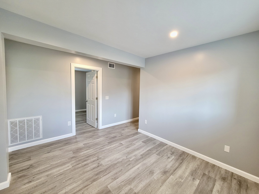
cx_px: 130
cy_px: 97
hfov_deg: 106.2
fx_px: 97
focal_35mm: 13
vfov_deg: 89.9
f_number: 2.2
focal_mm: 2.2
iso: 320
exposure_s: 1/60
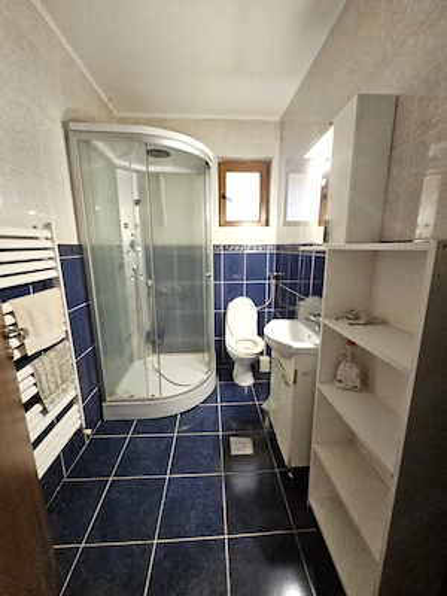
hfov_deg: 89.9
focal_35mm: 13
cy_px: 298
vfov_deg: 106.2
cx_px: 224
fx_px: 224
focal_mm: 2.2
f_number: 2.2
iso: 800
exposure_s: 1/25
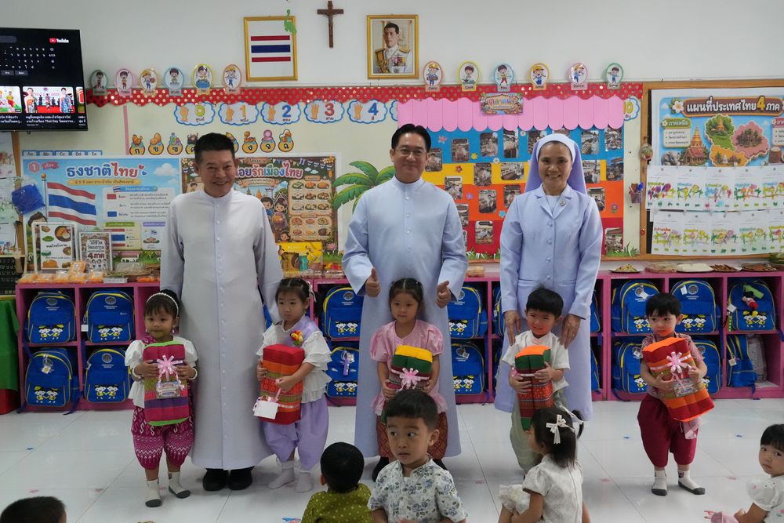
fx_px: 817
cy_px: 262
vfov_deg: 35.5
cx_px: 392
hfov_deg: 51.3
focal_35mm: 38
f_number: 7.1
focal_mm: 25
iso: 8000
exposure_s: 1/125
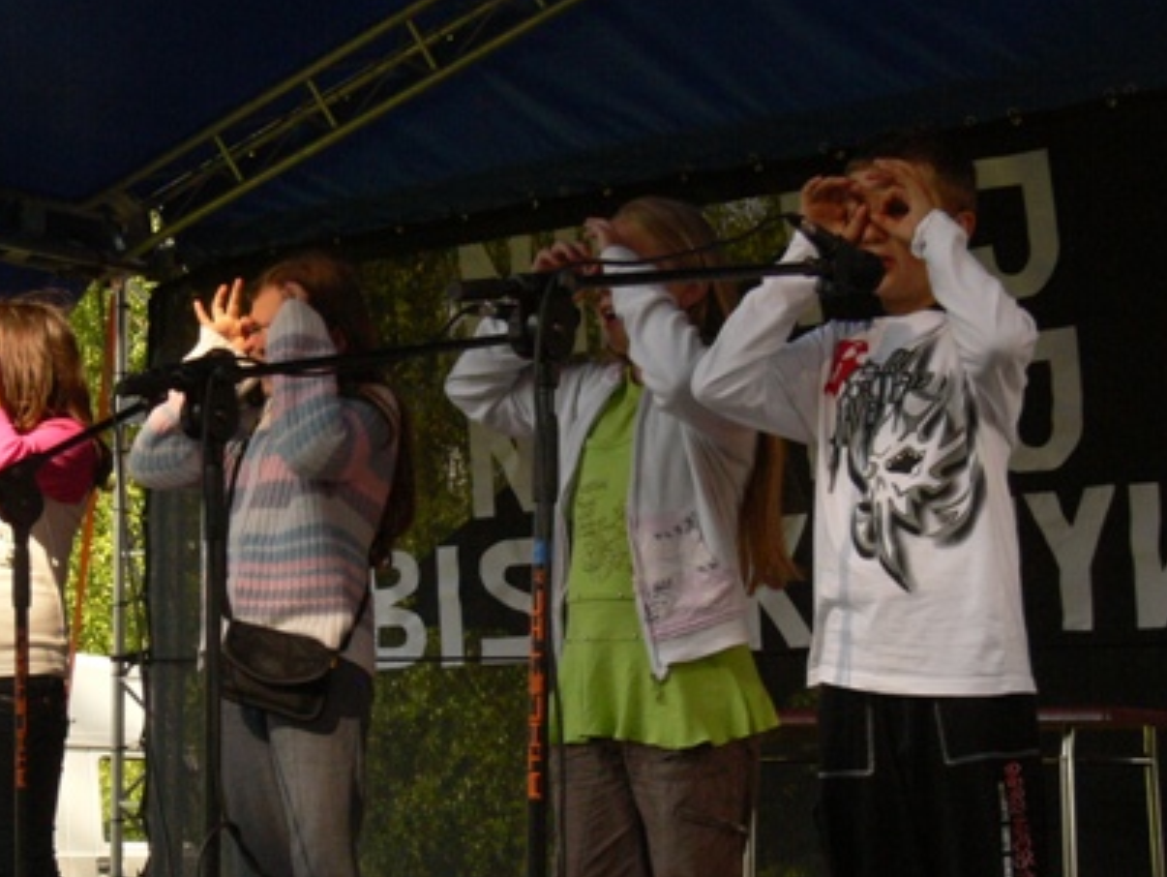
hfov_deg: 24.7
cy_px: 598
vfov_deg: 18.9
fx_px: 2631
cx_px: 284
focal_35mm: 78
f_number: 5.6
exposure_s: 1/200
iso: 200
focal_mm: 10.3
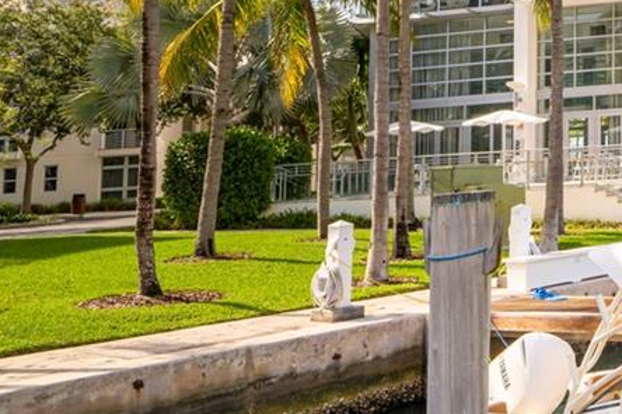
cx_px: 682
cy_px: -109
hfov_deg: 32.5
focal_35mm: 54
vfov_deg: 22.6
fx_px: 933
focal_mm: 15
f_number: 11
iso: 250
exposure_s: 1/320
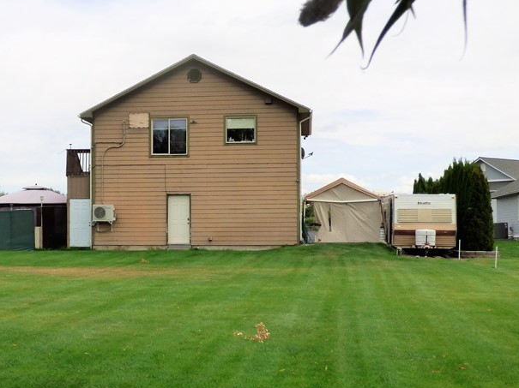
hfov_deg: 29.0
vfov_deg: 22.2
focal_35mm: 66
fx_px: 989
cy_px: 219
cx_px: 136
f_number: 3.5
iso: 160
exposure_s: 1/1300
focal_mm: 6.8
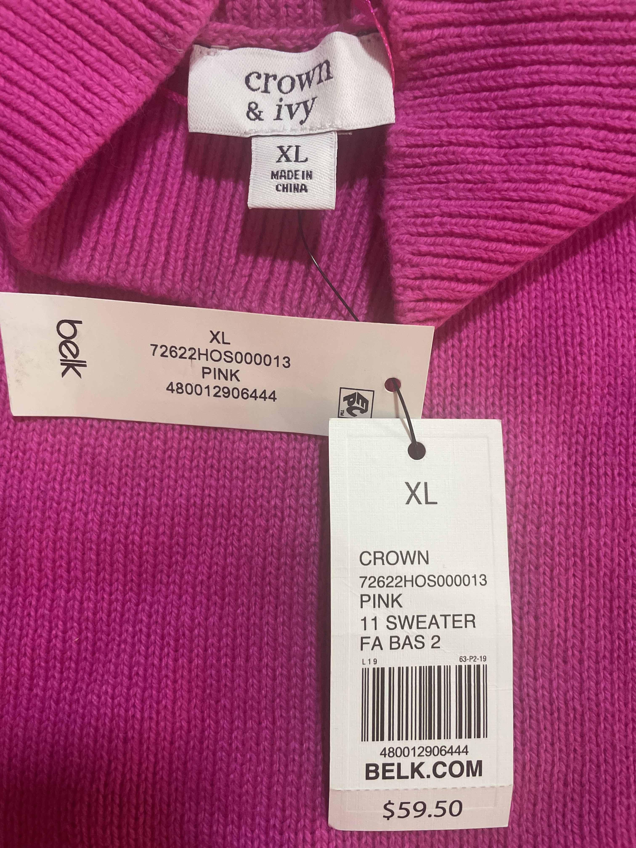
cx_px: 318
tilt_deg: -84.9
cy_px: 424
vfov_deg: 67.3
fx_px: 637
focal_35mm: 26
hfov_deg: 53.1
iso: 320
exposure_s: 1/50
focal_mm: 4.2
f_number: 1.6
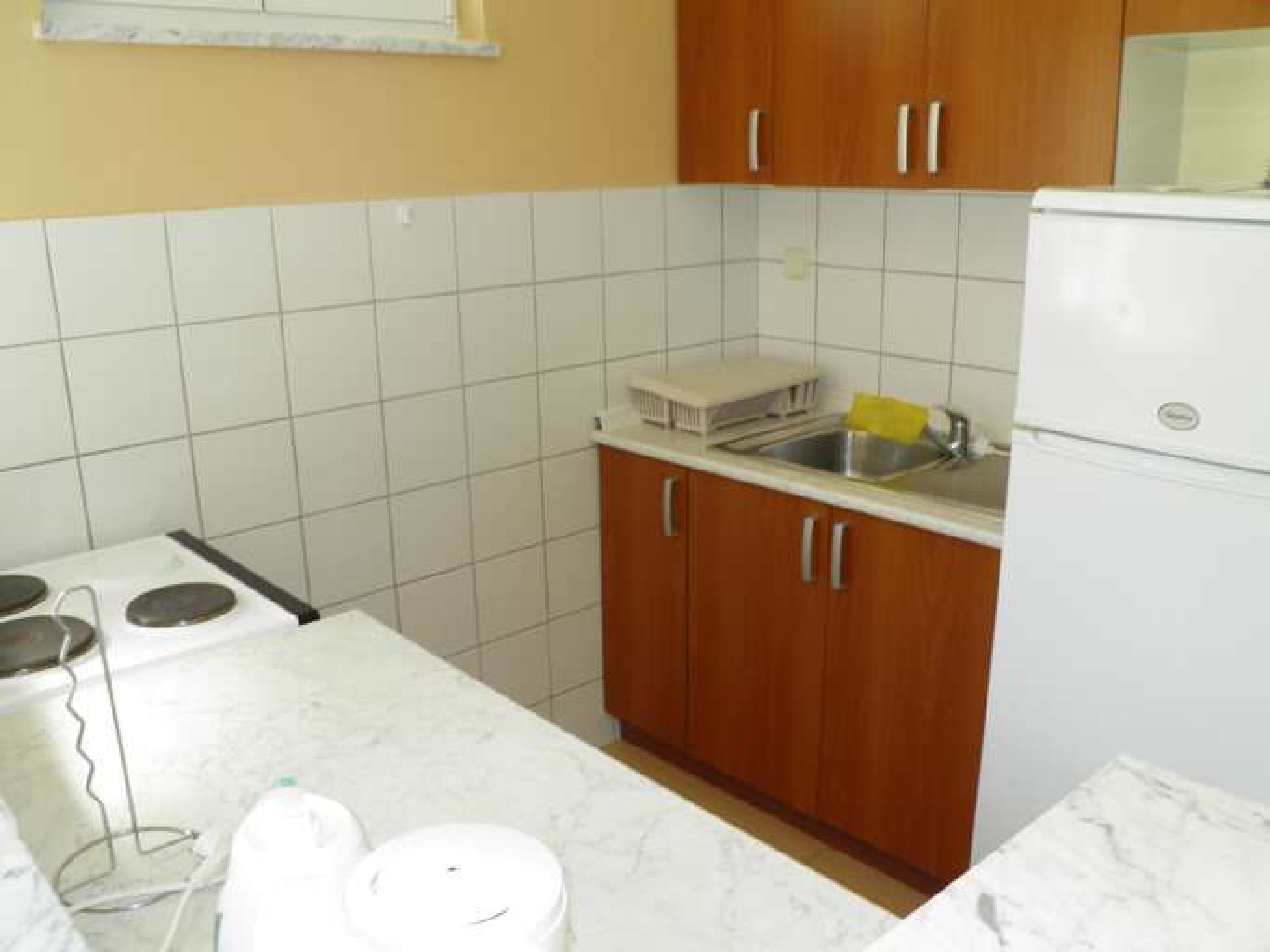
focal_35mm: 28
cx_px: 635
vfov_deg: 49.7
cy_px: 476
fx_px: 1027
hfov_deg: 63.5
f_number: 2.8
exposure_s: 1/40
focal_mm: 4.9
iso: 50
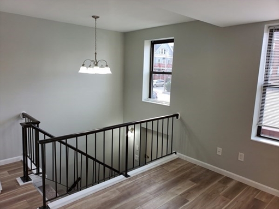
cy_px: 104
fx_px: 210
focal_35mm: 26
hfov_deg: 67.3
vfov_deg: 53.0
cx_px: 140
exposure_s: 1/120
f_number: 2.4
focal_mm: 4.3
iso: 80
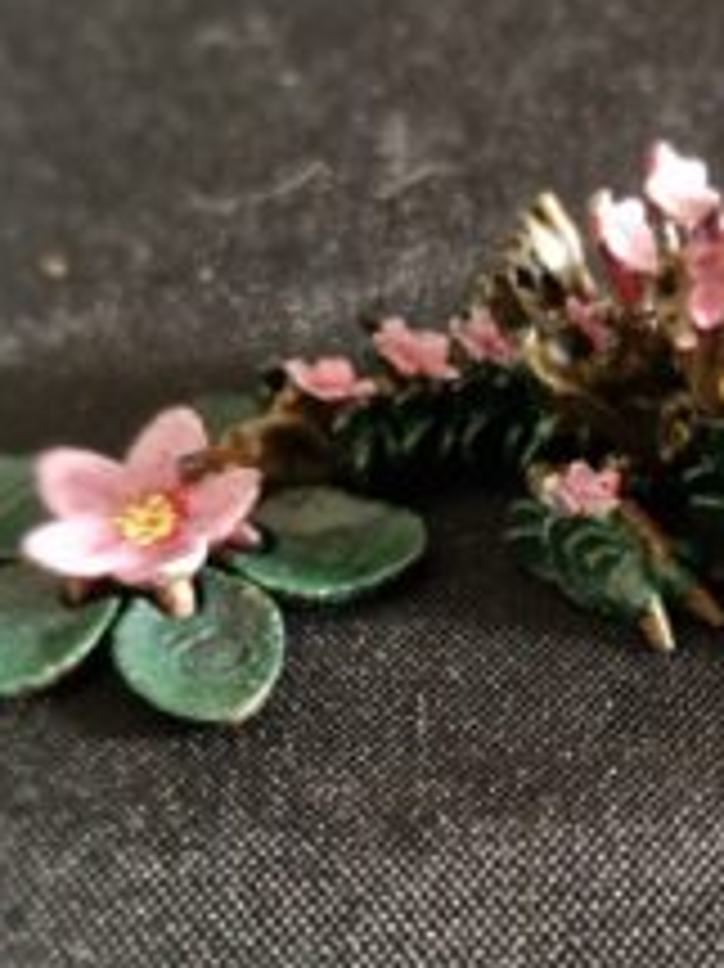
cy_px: 637
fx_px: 1591
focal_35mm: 57
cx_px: 625
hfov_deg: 25.0
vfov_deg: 33.5
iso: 800
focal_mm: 5.54
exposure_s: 1/25
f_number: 1.8
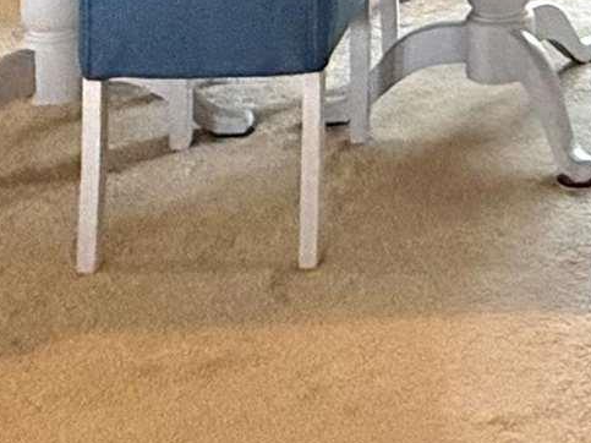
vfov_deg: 13.7
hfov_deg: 20.4
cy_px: -481
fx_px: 1519
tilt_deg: -1.3
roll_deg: +1.0
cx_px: 735
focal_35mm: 89
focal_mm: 2.22
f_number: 2.2
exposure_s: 1/120
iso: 250
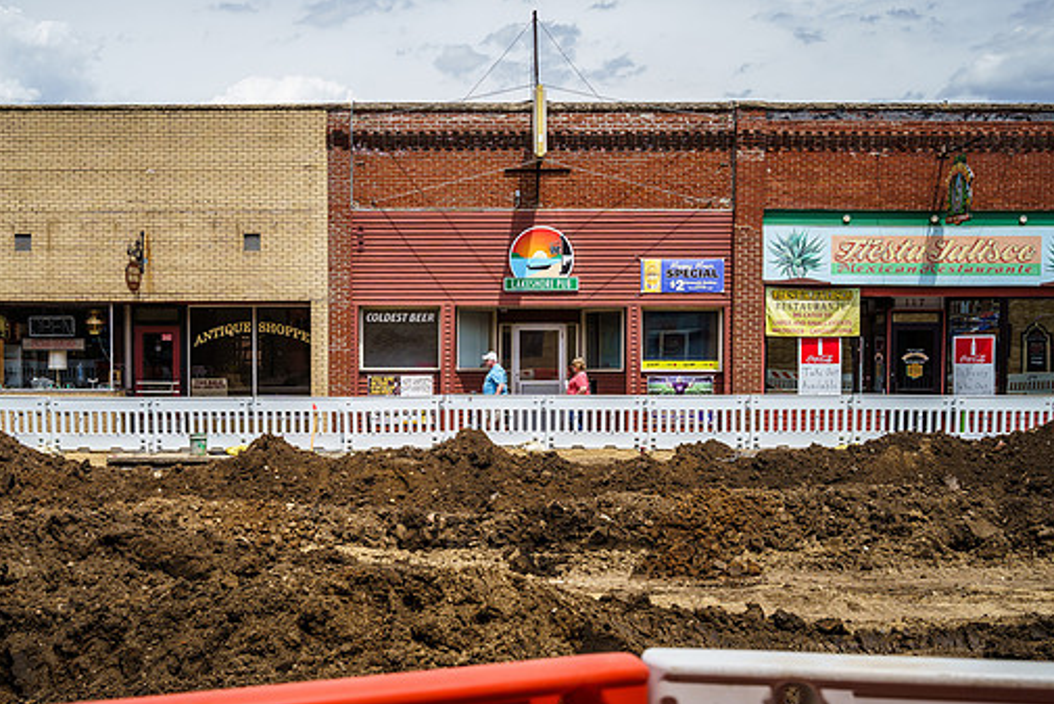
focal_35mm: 43
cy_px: 402
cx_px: 463
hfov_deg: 45.3
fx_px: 1259
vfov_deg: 31.2
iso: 200
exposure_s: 1/800
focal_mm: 36.7
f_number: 6.3
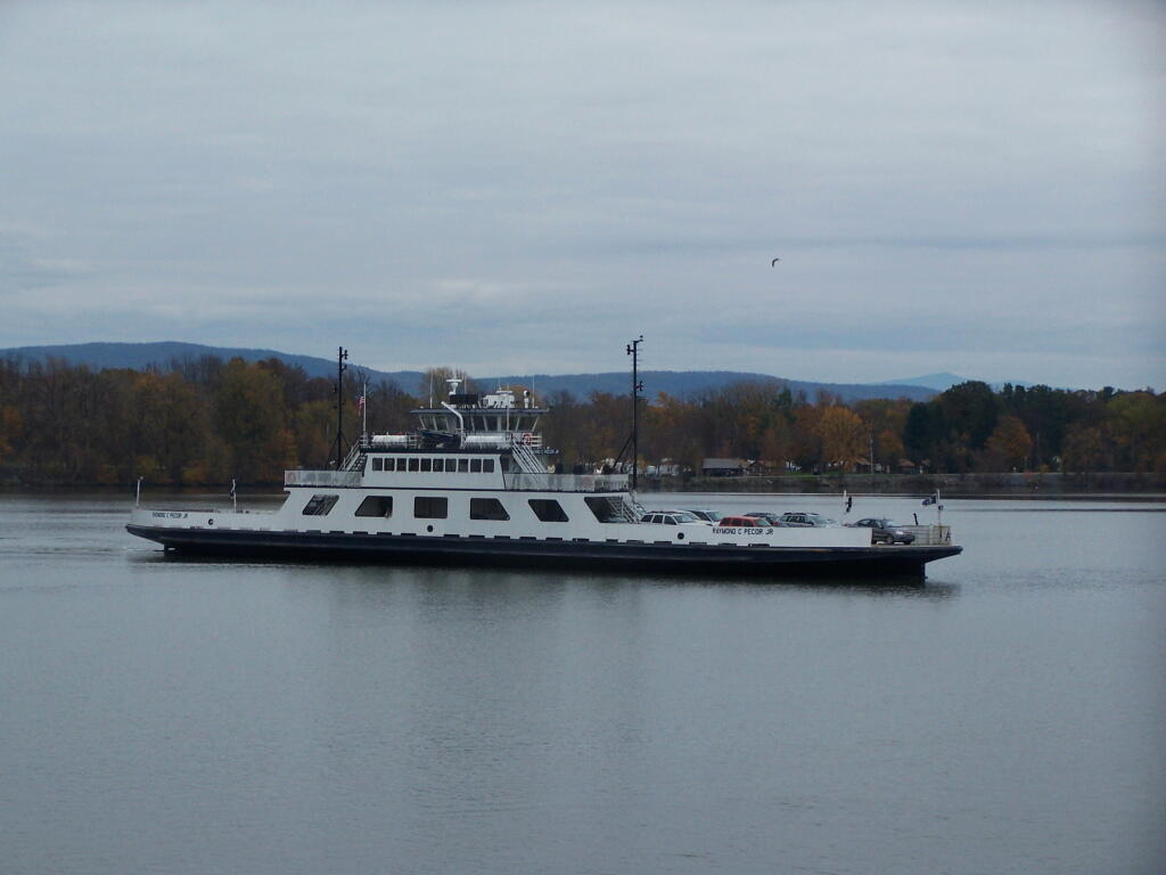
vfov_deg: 12.7
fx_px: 3941
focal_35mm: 117
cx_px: 583
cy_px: 438
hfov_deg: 16.8
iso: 80
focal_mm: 19.4
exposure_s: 1/800
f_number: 3.2
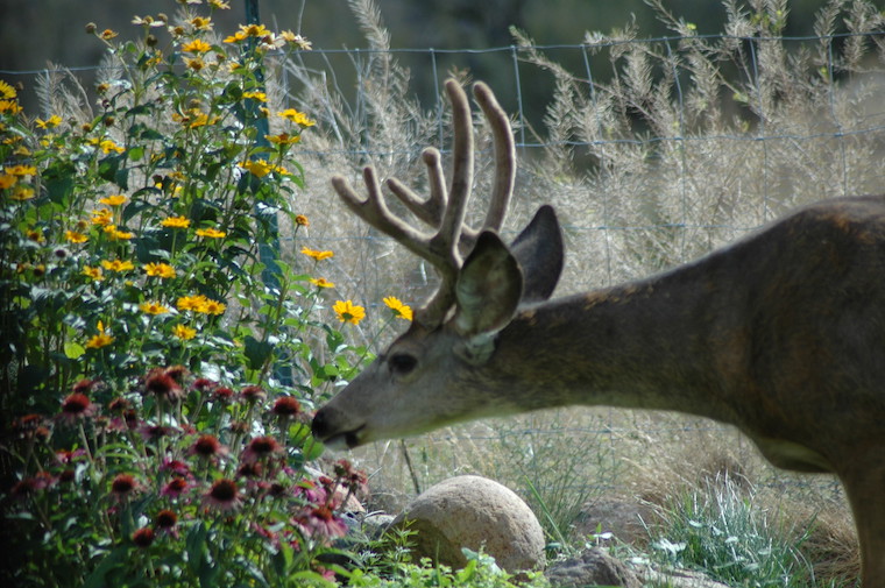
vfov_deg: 4.2
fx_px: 8104
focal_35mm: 330
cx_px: 442
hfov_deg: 6.3
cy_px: 294
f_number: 5
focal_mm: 220
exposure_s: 1/640
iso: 200
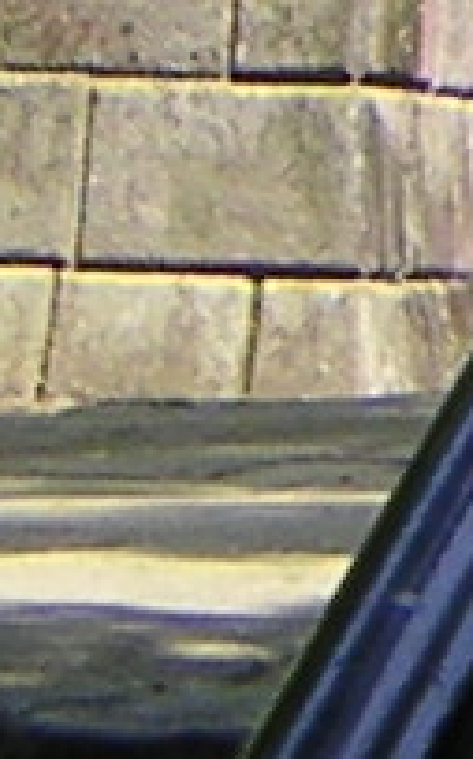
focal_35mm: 308
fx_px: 6371
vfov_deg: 6.5
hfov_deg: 4.0
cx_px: 1803
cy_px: -982
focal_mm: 4.8
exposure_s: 1/350
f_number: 2.8
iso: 64
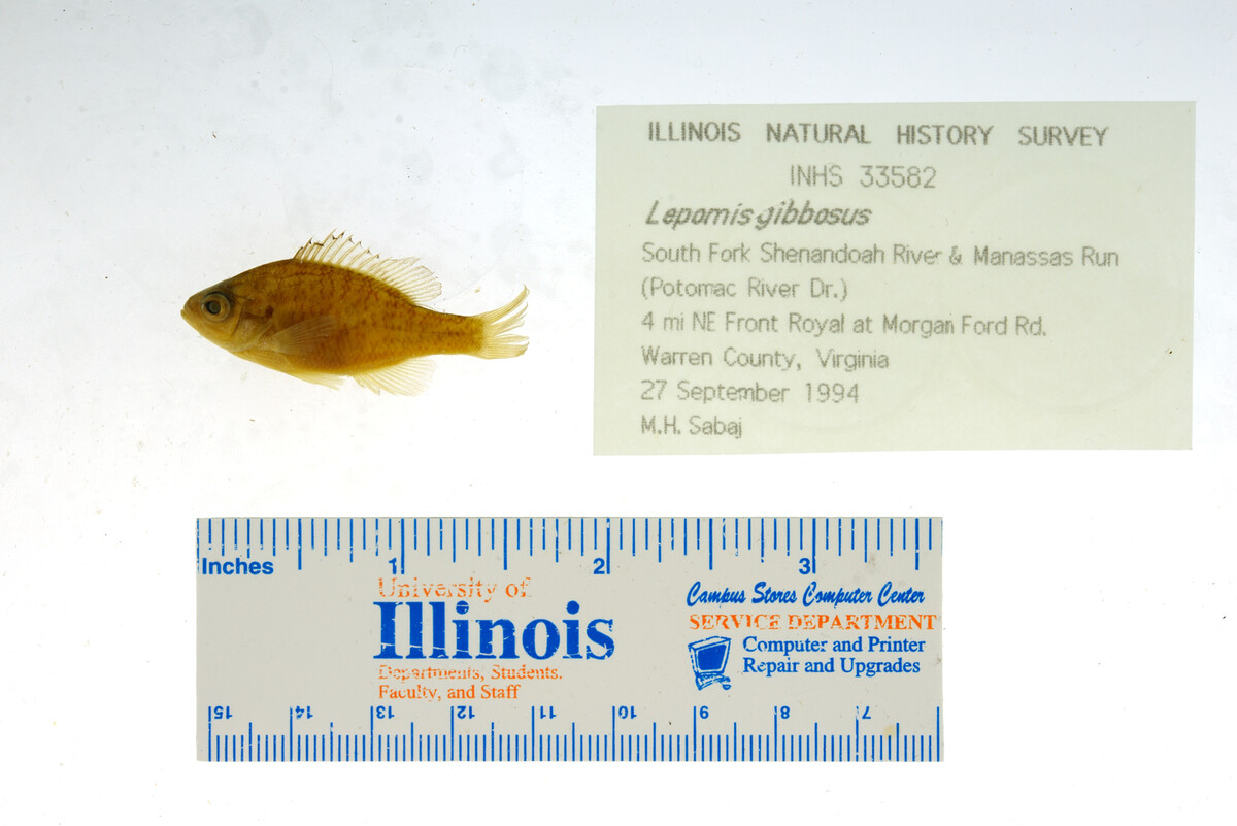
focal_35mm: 60
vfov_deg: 22.6
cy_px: 413
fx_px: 2062
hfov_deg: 33.4
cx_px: 618
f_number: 10
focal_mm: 60
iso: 100
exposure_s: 1/200
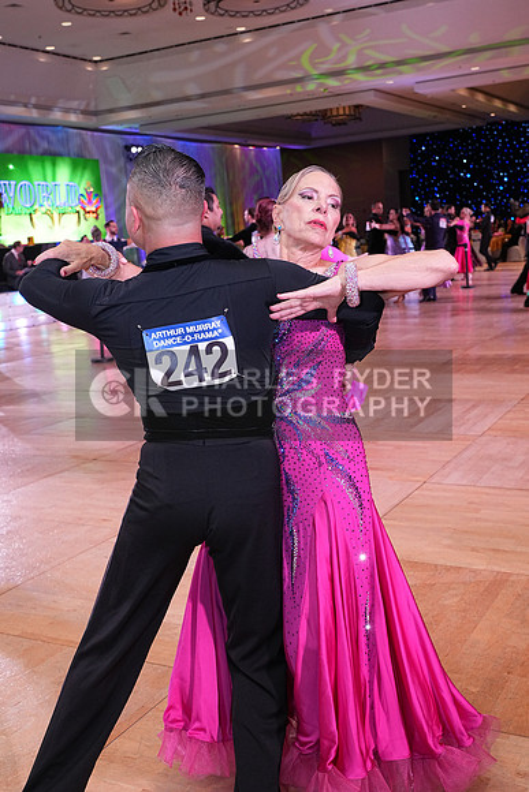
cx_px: 264
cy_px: 396
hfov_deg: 35.1
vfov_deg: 50.7
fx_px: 837
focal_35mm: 38
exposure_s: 1/250
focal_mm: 38
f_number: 7.1
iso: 2500
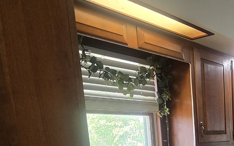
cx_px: 249
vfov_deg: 27.0
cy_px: 182
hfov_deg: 40.3
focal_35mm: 41
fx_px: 261
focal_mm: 2.2
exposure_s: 1/60
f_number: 2.2
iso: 200
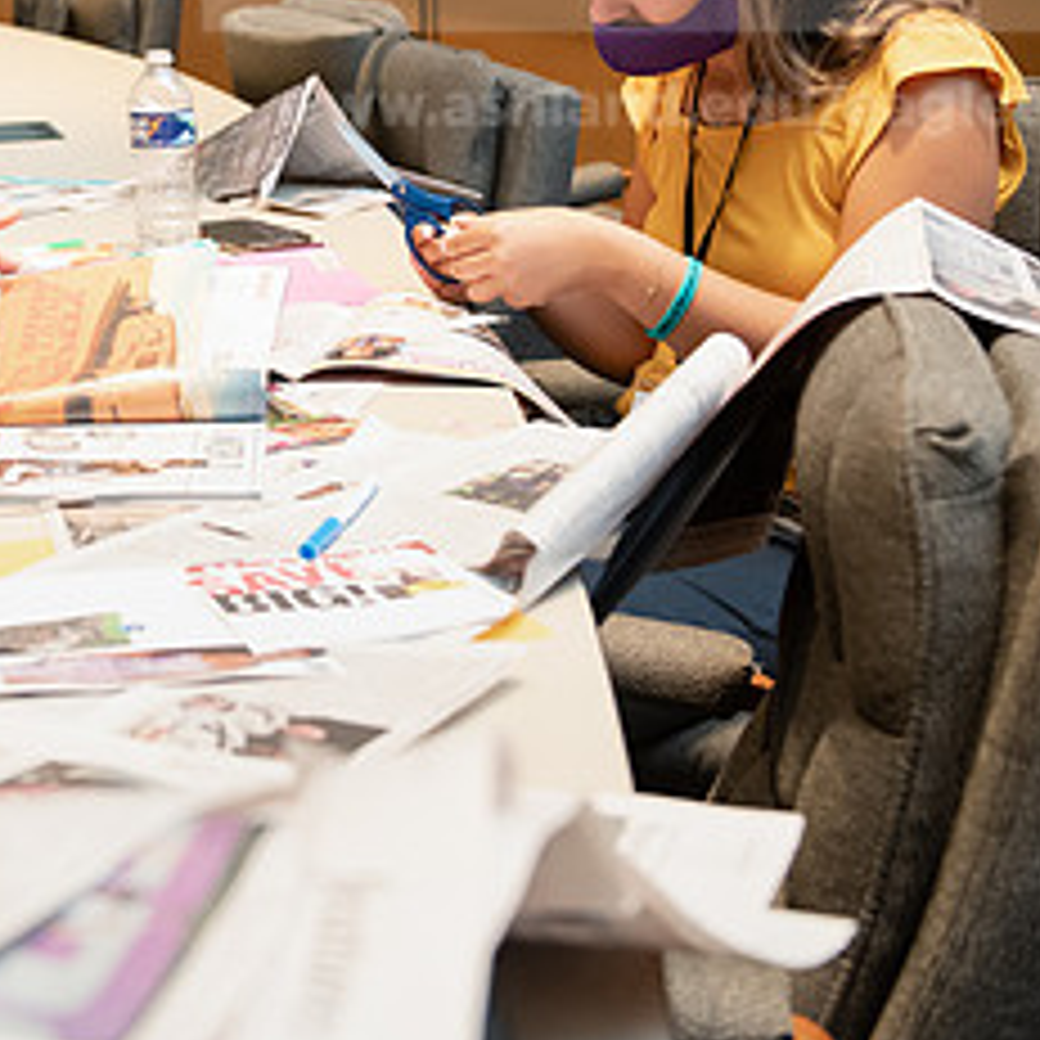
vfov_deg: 22.2
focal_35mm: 77
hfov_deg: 21.9
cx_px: 68
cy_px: 200
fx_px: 2617
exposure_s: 1/125
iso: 1250
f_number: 3.5
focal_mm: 36
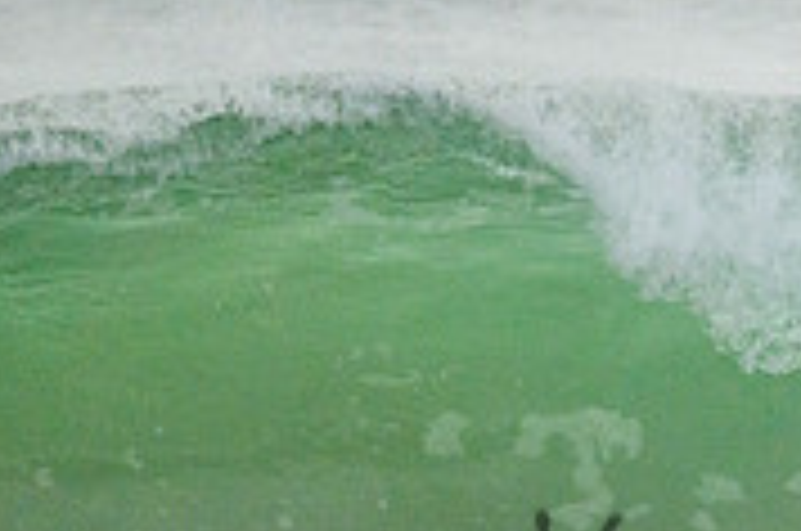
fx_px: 58057
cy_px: 542
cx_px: 999
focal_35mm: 2614
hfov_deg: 0.8
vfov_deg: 0.5
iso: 2000
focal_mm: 800
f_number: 11
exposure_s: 1/2500
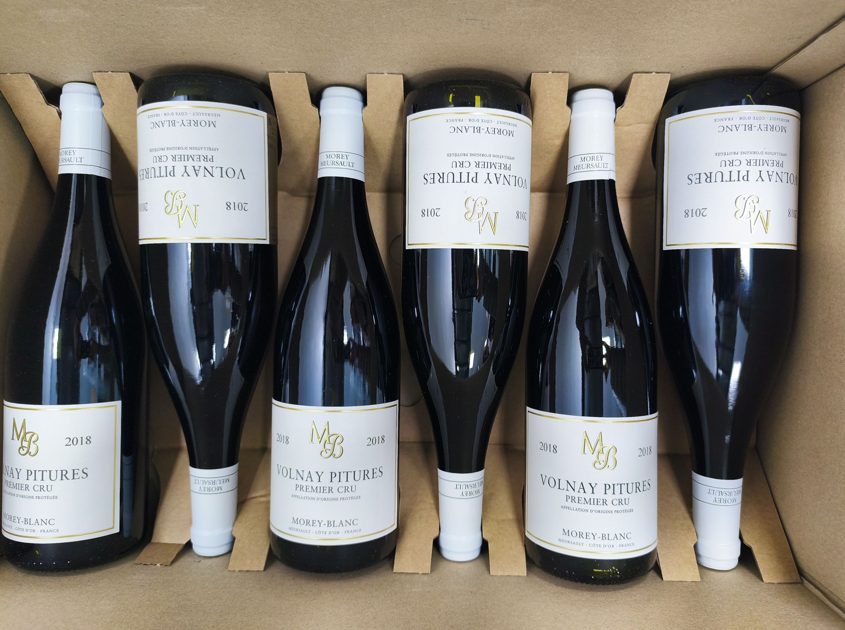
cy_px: 315
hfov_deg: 74.1
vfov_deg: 58.7
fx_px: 560
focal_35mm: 23
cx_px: 422
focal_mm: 6.14
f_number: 1.65
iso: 320
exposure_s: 1/50
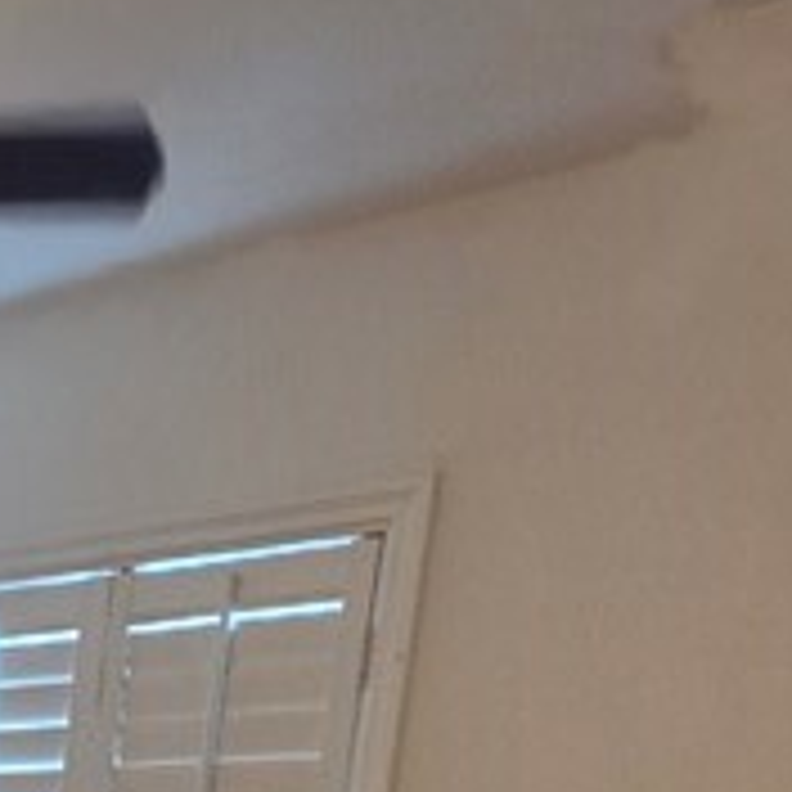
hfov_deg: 20.1
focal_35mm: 67
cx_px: -549
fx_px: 1734
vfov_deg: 19.6
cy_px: 1395
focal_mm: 2.2
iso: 200
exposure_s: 1/60
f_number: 1.9
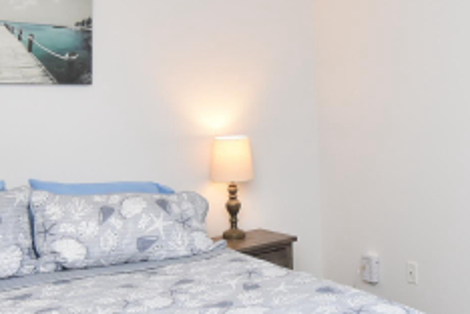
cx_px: 299
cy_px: 111
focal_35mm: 48
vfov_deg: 27.9
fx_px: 627
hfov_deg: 40.8
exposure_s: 1/250
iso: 800
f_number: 3.5
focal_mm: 10
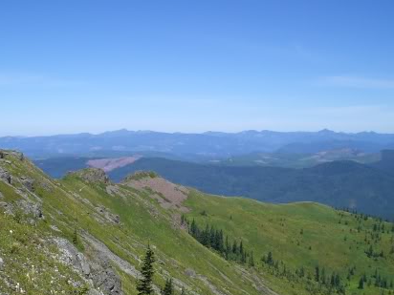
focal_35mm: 59
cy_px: 183
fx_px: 672
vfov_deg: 24.8
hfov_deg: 32.6
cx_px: 150
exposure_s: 1/500
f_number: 4.4
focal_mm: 6.3
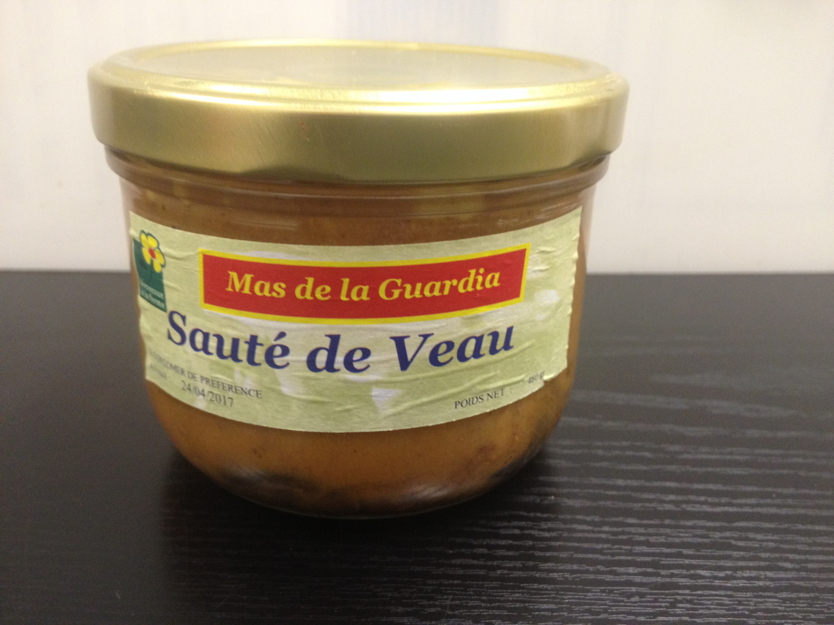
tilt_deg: -22.9
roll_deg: -0.9
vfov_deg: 40.7
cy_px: 312
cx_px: 417
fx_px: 843
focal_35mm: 35
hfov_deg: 52.6
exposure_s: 1/20
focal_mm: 4.28
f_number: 2.4
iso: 160
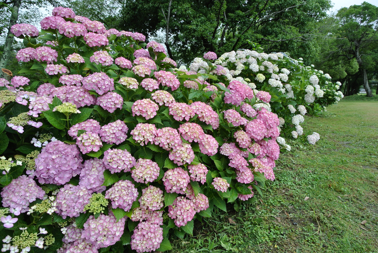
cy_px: 126
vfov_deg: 67.5
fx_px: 189
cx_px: 189
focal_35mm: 18
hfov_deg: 89.9
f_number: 5.6
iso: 100
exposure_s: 1/500
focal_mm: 6.7
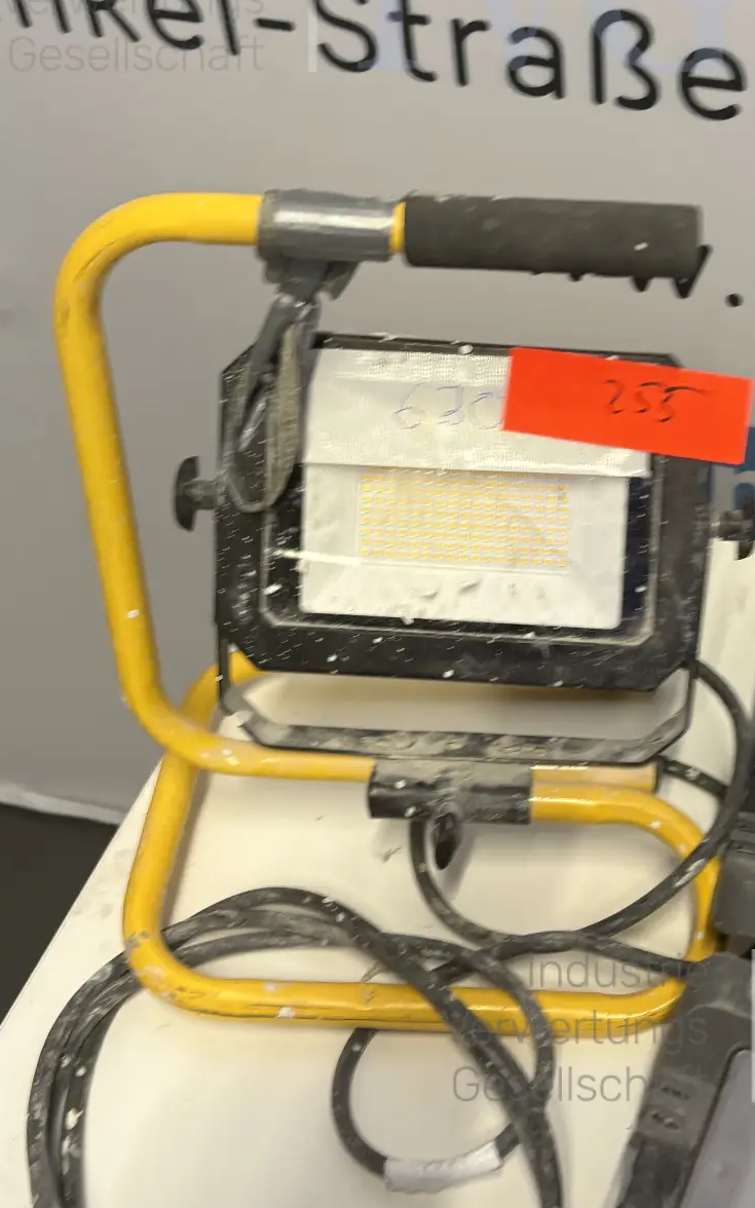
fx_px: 1481
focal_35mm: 45
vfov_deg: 44.2
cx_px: 589
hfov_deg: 28.1
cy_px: 511
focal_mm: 5.96
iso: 80
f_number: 1.6
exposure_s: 1/50
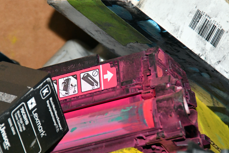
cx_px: 100
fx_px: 2188
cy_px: 73
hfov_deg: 6.0
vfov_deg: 4.0
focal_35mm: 344
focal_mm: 200
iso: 5000
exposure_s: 1/250
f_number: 10
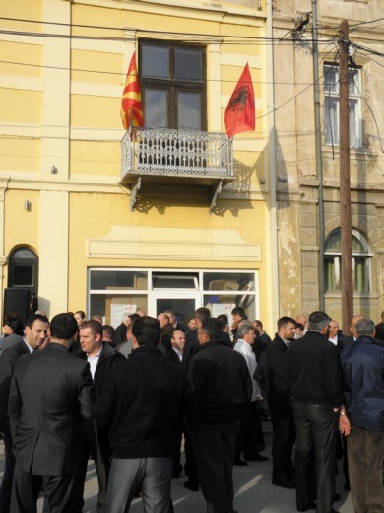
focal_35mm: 39
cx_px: 192
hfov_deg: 36.8
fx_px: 577
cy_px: 256
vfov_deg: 47.9
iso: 100
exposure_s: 1/400
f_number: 3.8
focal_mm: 7.1
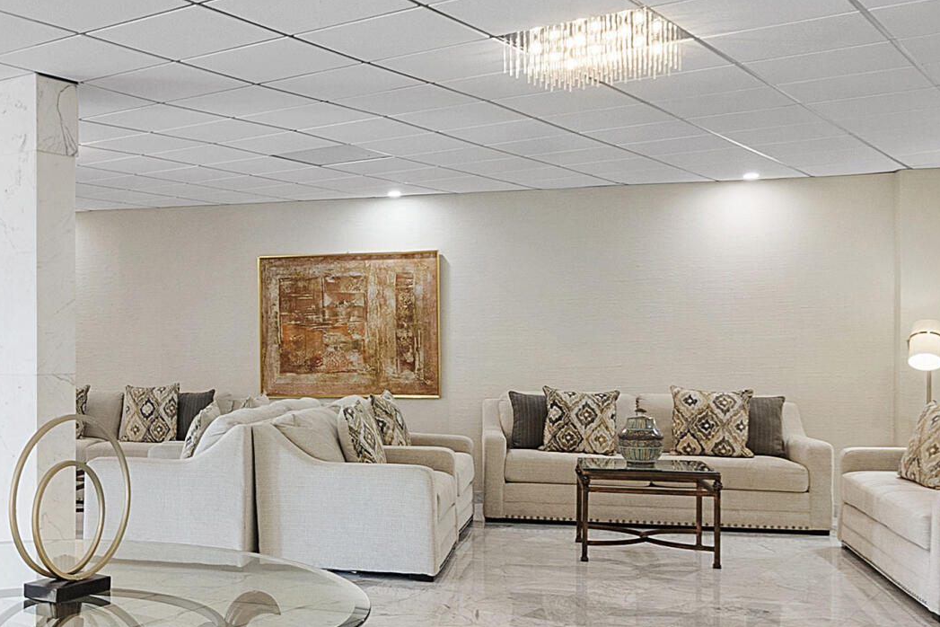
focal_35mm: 43
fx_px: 1123
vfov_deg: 31.1
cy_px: 364
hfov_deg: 42.4
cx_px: 129
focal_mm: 10
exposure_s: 1/10
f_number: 8
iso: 250
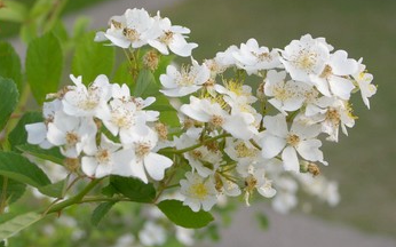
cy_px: 94
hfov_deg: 19.5
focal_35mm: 107
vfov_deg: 12.2
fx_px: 1154
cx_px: 197
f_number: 8
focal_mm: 50
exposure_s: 1/250
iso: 200
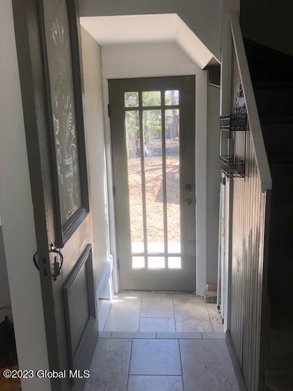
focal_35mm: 28
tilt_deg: -13.8
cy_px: 196
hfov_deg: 49.7
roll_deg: +2.4
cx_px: 146
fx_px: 316
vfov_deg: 63.4
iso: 40
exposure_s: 1/120
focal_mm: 3.99
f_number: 1.8
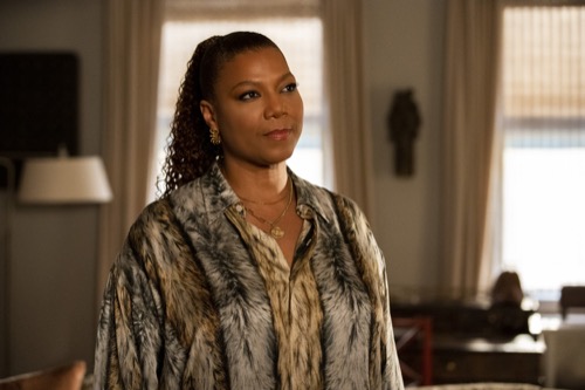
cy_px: 195
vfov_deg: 16.1
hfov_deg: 23.9
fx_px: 1381
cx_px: 292
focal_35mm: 85
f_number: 3.2
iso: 8000
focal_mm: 85
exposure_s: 1/320
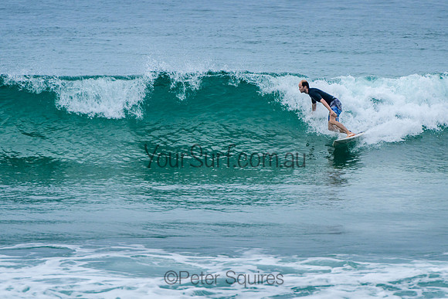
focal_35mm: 550
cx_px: 270
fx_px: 6850
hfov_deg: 3.7
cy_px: 147
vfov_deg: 2.5
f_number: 9
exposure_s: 1/2000
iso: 500
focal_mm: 400
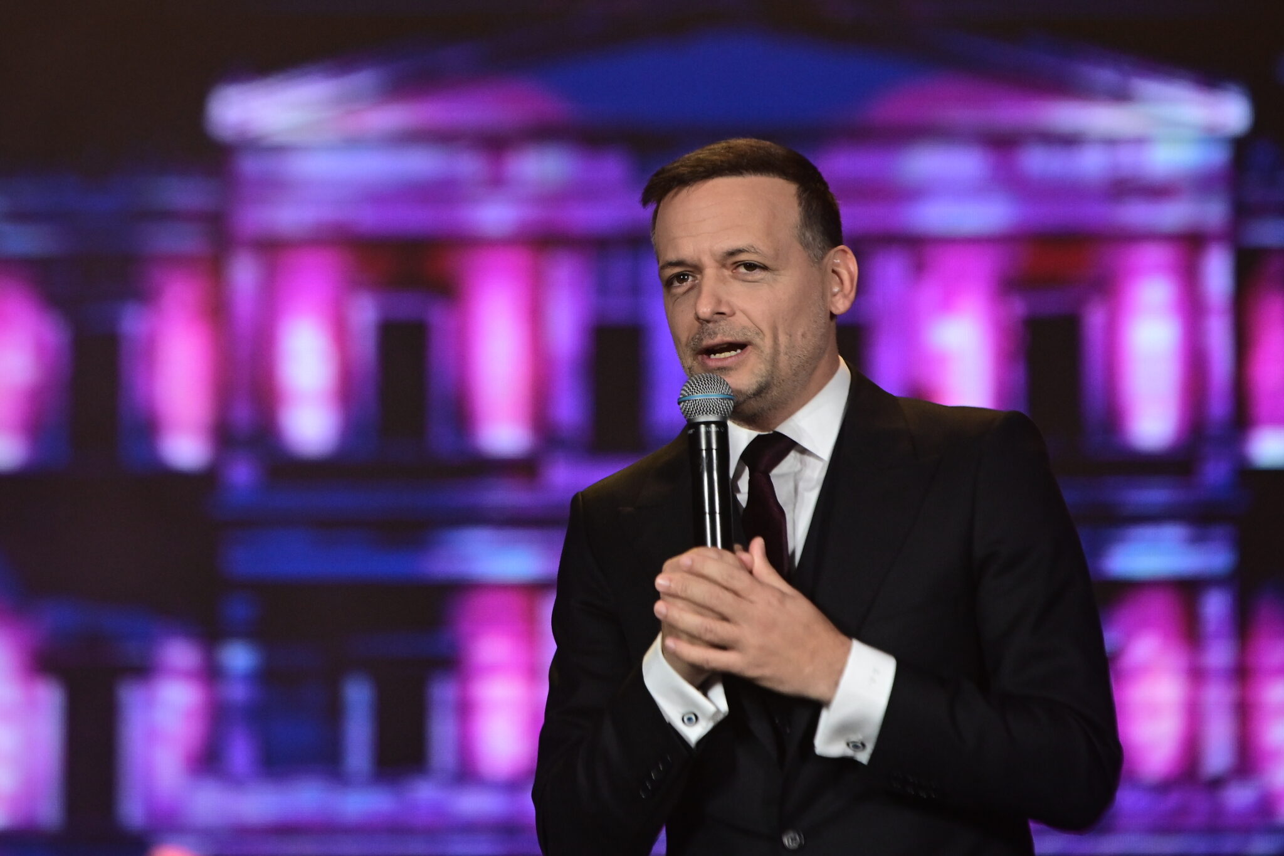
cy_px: 428
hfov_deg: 6.9
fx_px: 10698
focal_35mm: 300
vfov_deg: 4.6
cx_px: 642
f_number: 3.2
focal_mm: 200
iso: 1600
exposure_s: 1/400
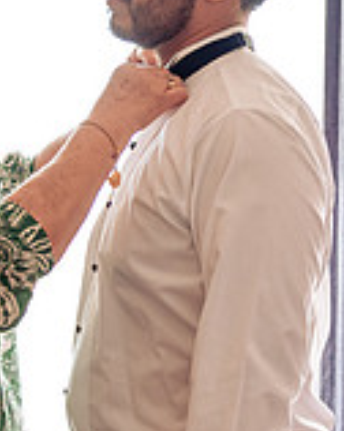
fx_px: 1772
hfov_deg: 11.0
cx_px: 325
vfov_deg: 13.9
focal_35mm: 139
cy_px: 215
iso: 800
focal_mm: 38
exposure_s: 1/160
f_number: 3.5
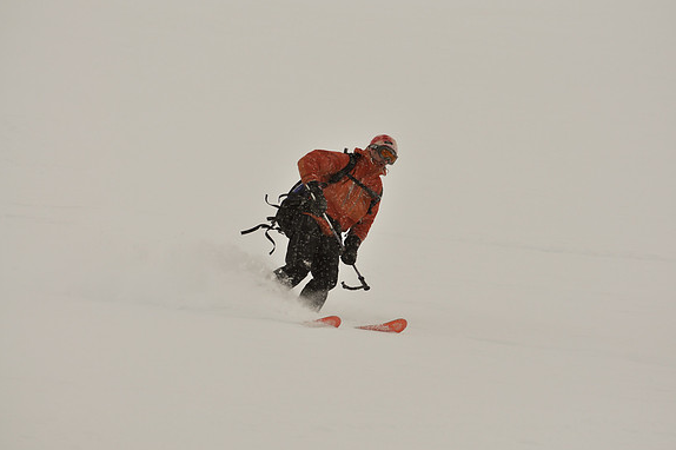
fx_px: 3838
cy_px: 226
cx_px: 339
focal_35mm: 205
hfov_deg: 10.1
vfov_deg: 6.7
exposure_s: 1/1600
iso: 200
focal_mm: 135
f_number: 5
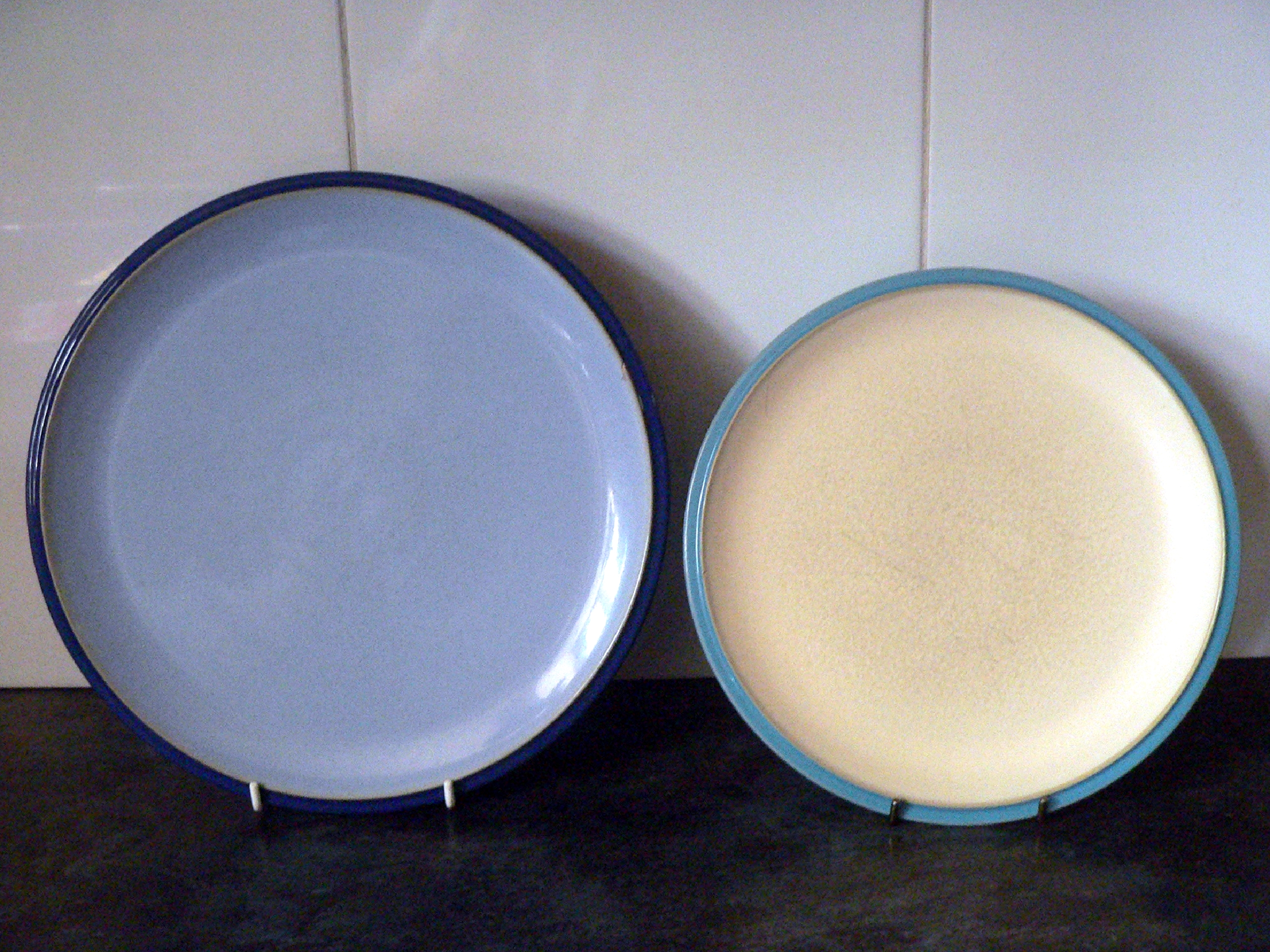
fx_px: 1321
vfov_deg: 39.7
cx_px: 635
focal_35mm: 36
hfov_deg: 51.4
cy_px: 476
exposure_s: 1/15
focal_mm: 6
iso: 400
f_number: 2.8
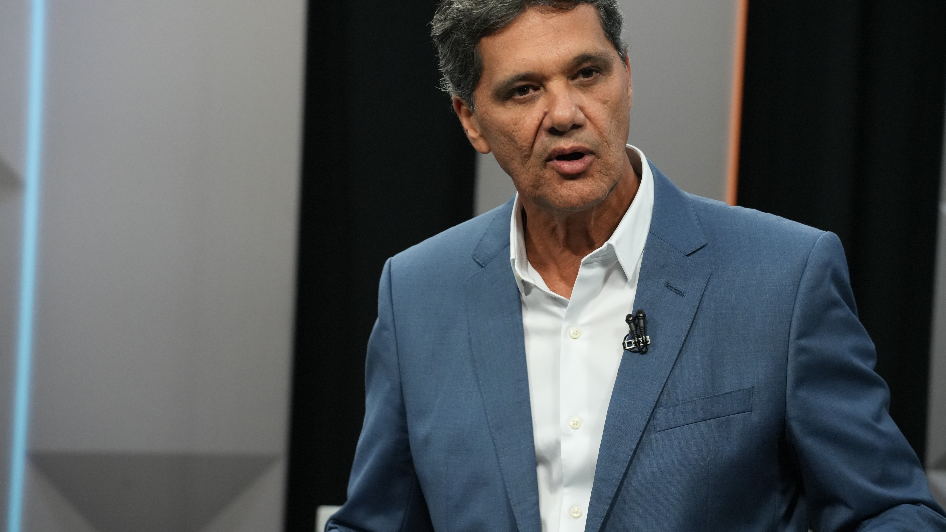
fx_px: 3653
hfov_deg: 14.8
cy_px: 259
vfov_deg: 8.3
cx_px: 472
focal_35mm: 146
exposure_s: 1/250
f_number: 7.1
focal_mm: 138.6
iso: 5000
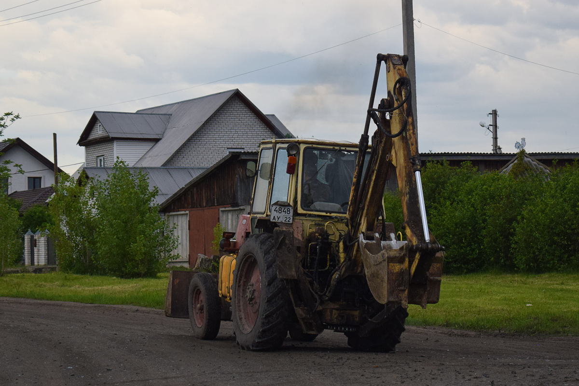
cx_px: 290
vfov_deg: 16.6
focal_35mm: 82
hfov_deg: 24.6
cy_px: 193
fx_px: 1327
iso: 400
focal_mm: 55
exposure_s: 1/500
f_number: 5.6
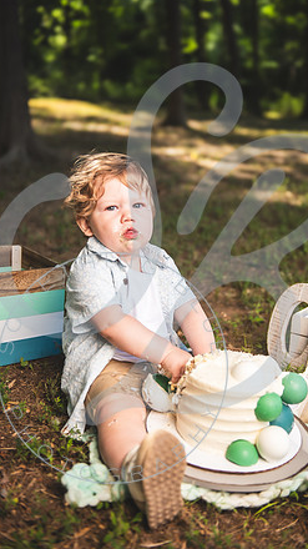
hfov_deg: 26.5
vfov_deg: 45.5
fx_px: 654
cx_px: 168
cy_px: 273
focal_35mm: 45
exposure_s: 1/800
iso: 100
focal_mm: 42
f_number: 2.8
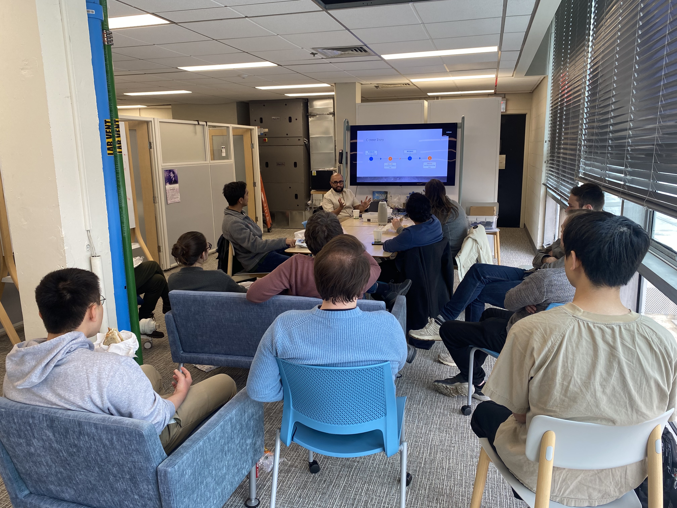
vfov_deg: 53.1
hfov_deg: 67.3
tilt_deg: -12.5
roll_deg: +0.4
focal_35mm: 26
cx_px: 338
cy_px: 254
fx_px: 508
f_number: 1.8
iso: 80
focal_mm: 4.25
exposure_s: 1/120
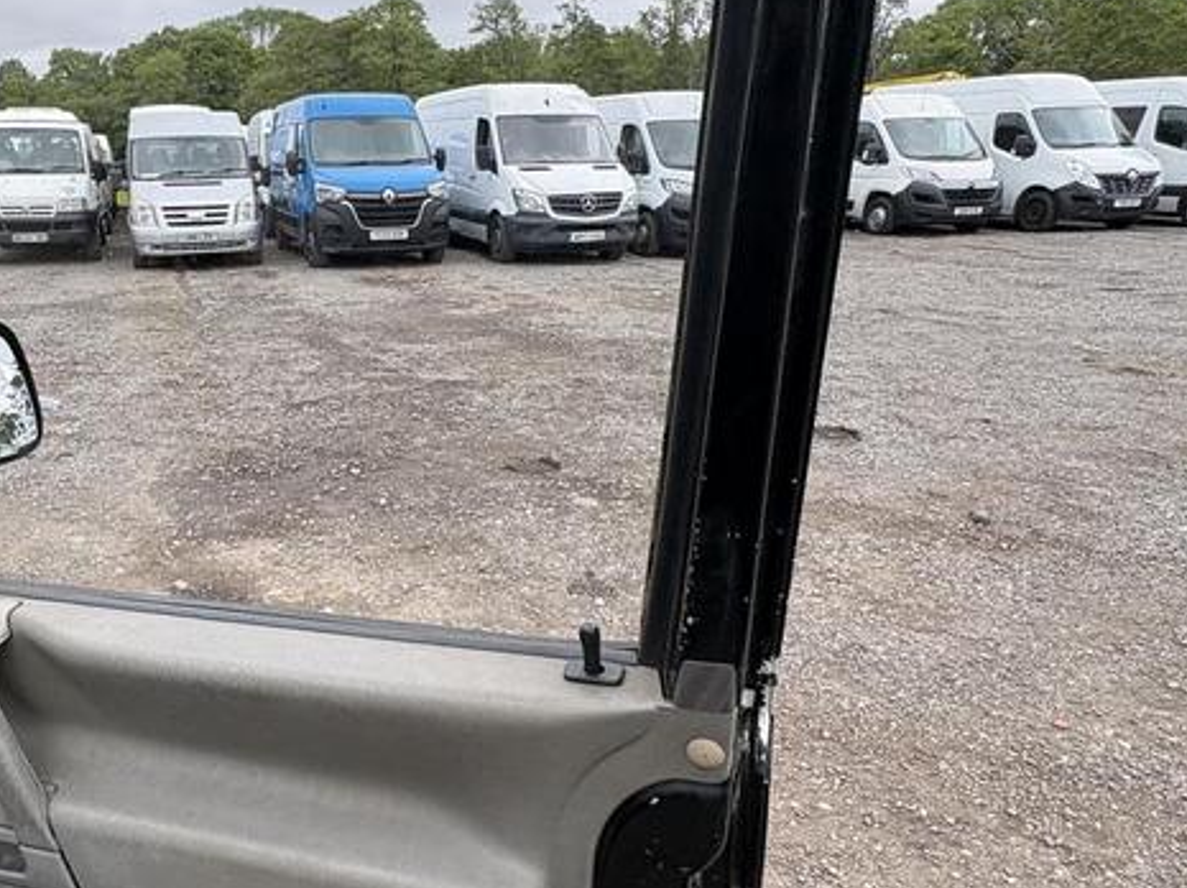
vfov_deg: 51.2
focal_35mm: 27
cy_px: 498
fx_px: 925
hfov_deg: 63.1
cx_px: 360
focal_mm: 2.22
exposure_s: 1/467
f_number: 2.2
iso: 40
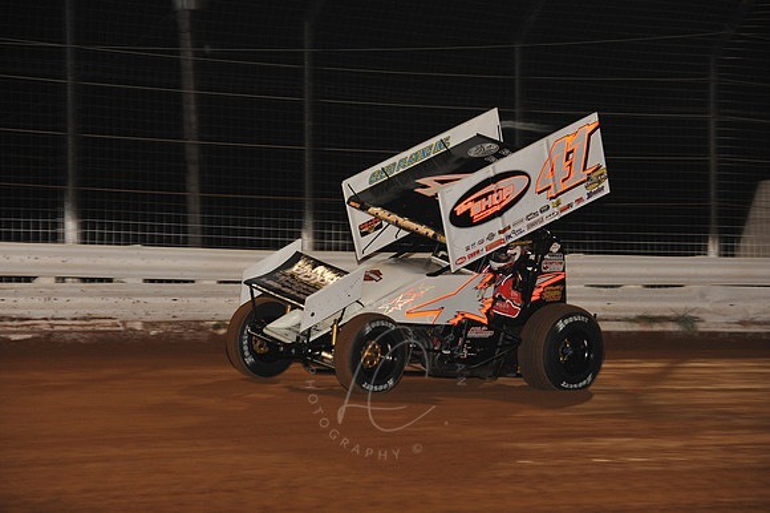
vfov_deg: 9.5
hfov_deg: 14.2
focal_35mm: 145
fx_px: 3100
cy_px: 256
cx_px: 385
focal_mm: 145
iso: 1250
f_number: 6.3
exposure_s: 1/320
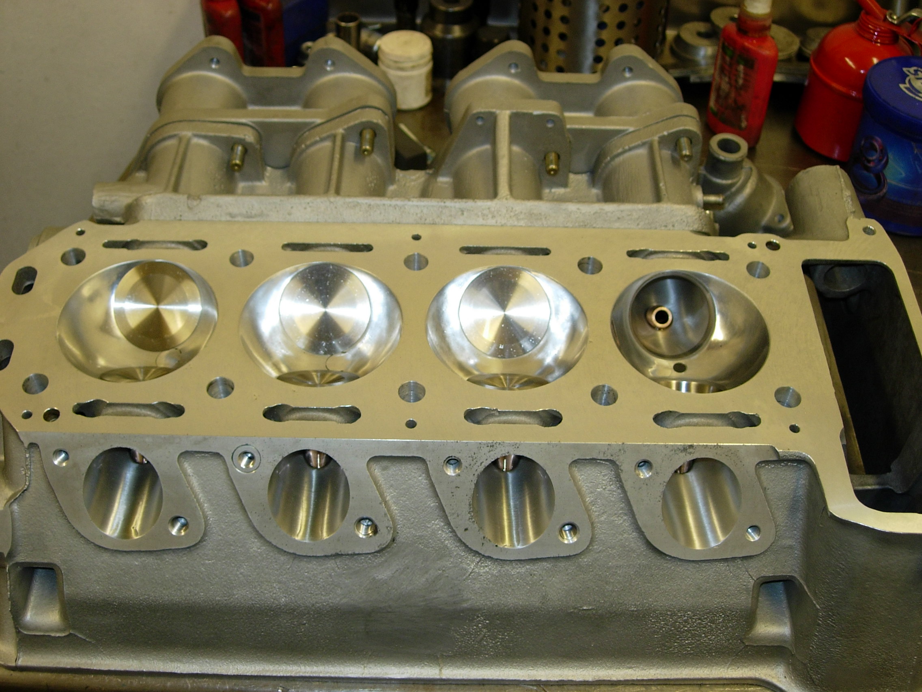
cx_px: 461
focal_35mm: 41
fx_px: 1092
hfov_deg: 45.8
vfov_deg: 35.1
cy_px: 346
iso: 79
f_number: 2.9
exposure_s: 1/32
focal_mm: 8.5
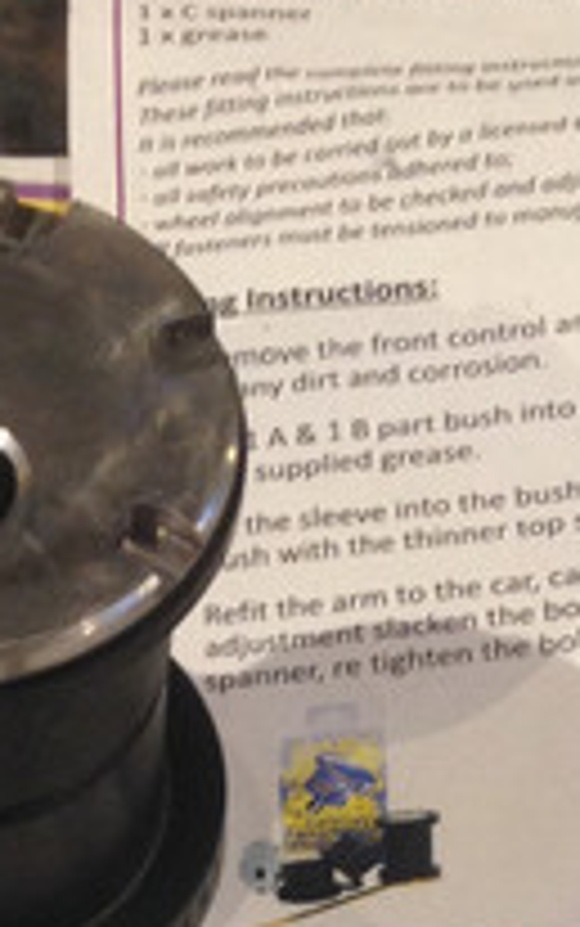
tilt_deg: -60.9
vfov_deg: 14.6
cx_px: 36
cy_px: 1274
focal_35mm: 136
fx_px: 3435
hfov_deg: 9.6
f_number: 2.4
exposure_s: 1/20
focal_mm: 4.12
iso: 100
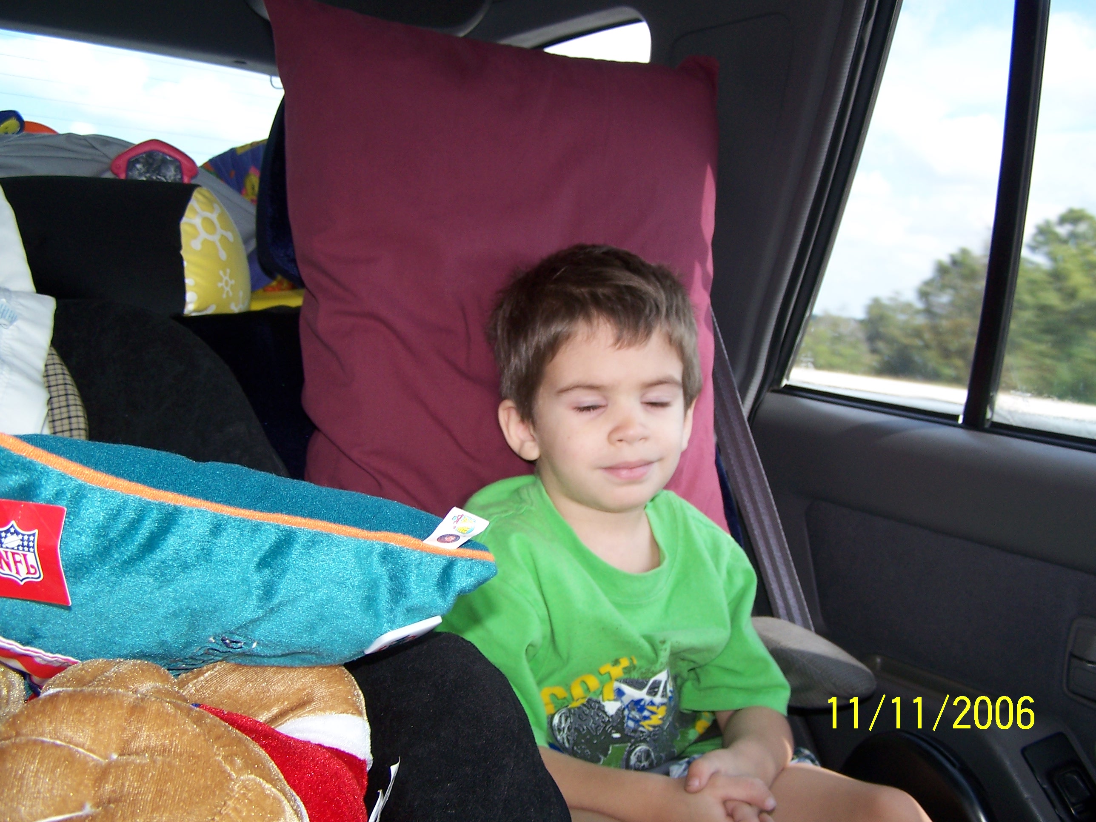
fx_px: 1203
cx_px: 548
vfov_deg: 37.7
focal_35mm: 38
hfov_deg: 49.0
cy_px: 411
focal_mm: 6.3
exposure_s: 1/60
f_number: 2.8
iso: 80
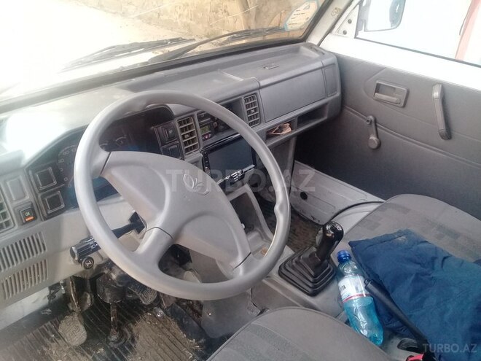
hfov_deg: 58.4
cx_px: 240
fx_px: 431
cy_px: 180
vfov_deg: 45.4
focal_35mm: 31
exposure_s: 1/100
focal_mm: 3.3
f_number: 2.2
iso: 100
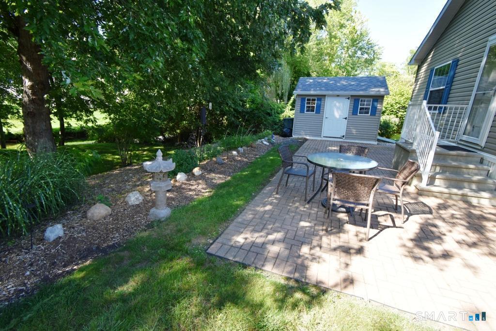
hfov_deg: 100.4
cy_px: 166
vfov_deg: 77.3
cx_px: 248
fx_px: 207
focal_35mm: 15
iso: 320
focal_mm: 10
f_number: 5.6
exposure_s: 1/250
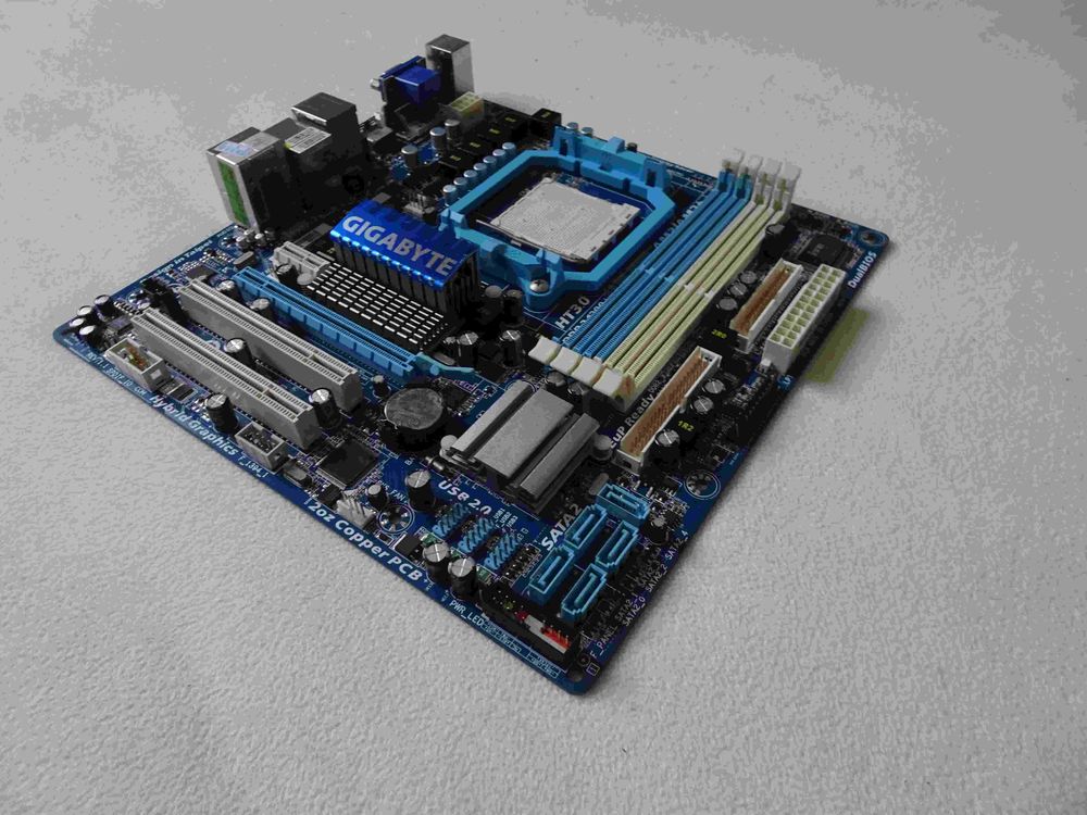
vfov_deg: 56.8
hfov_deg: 71.6
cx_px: 544
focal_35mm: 24
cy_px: 408
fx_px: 754
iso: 200
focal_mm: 4.1
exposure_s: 1/30
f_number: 3.5
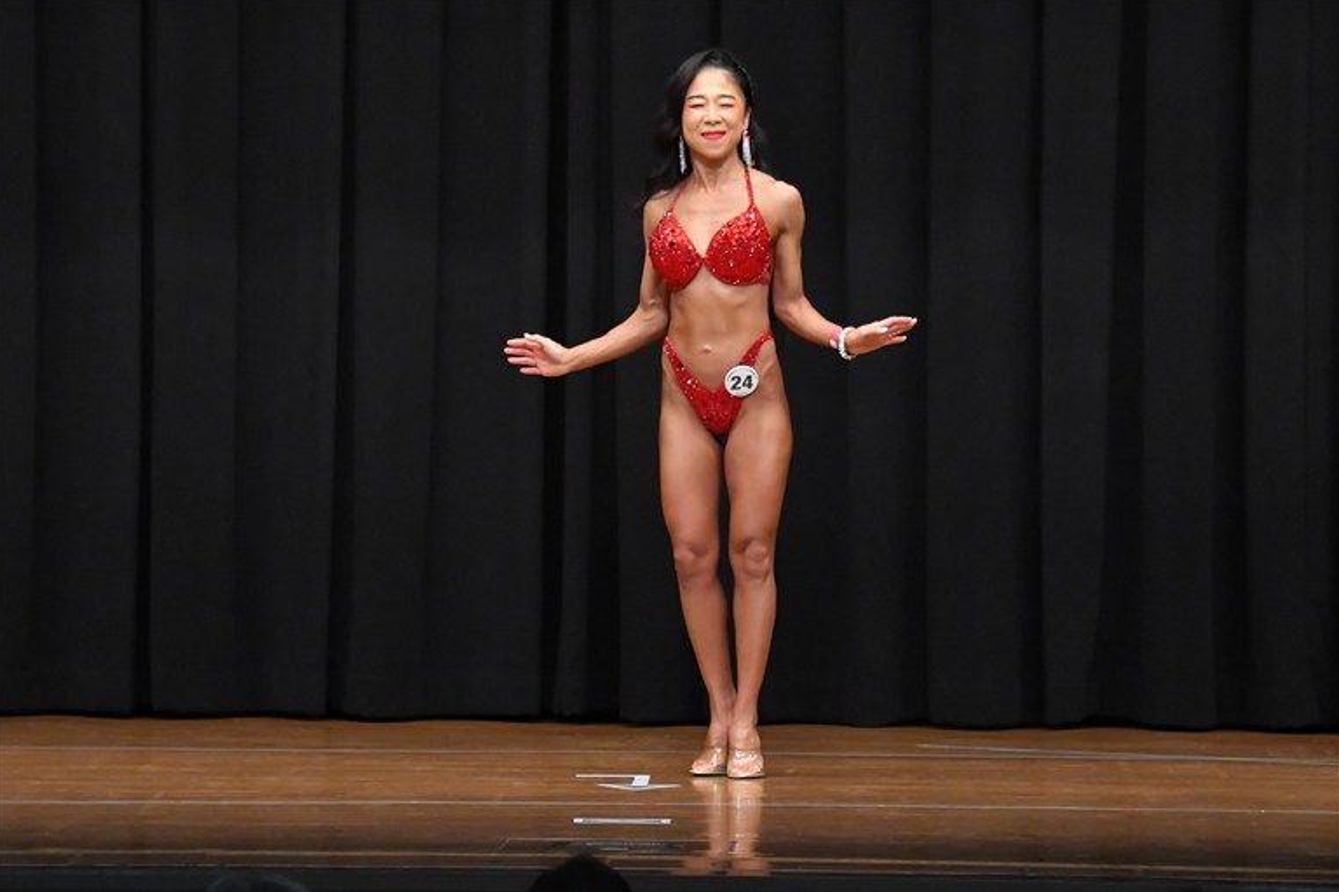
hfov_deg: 8.5
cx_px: 670
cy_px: 444
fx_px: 9000
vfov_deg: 5.7
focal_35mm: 242
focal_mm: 160
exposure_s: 1/400
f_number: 5.6
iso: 8000
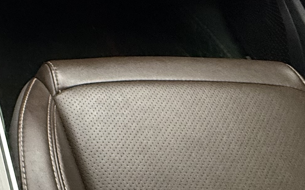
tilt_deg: -25.3
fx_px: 507
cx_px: -122
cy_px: -172
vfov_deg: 16.8
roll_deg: -1.3
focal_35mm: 61
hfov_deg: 26.6
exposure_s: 1/60
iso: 400
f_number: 2.2
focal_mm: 2.22
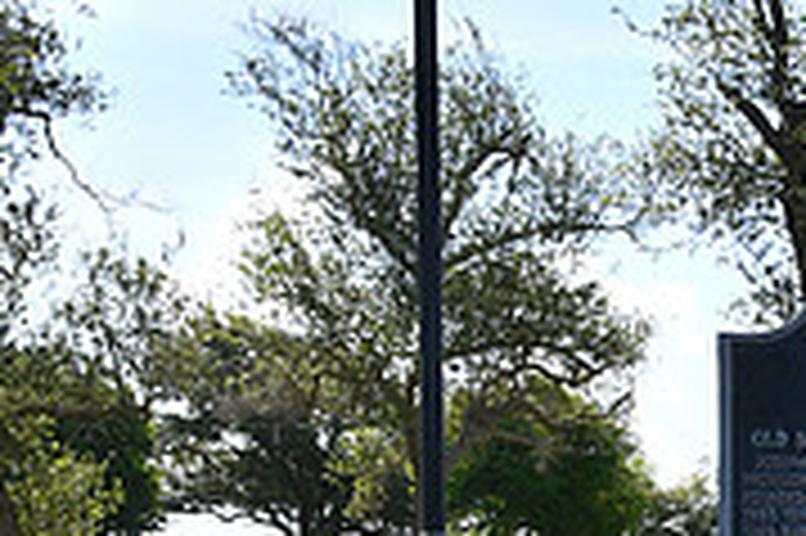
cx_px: 905
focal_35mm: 107
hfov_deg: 18.3
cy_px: 795
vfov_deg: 12.2
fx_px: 2393
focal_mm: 22
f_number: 8
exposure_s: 1/250
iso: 100
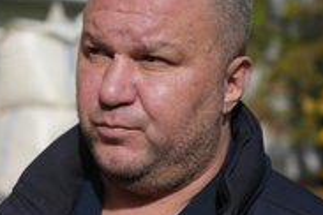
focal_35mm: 109
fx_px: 978
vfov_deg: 12.6
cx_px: 32
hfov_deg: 18.4
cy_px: 119
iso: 250
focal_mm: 50
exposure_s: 1/160
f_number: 4
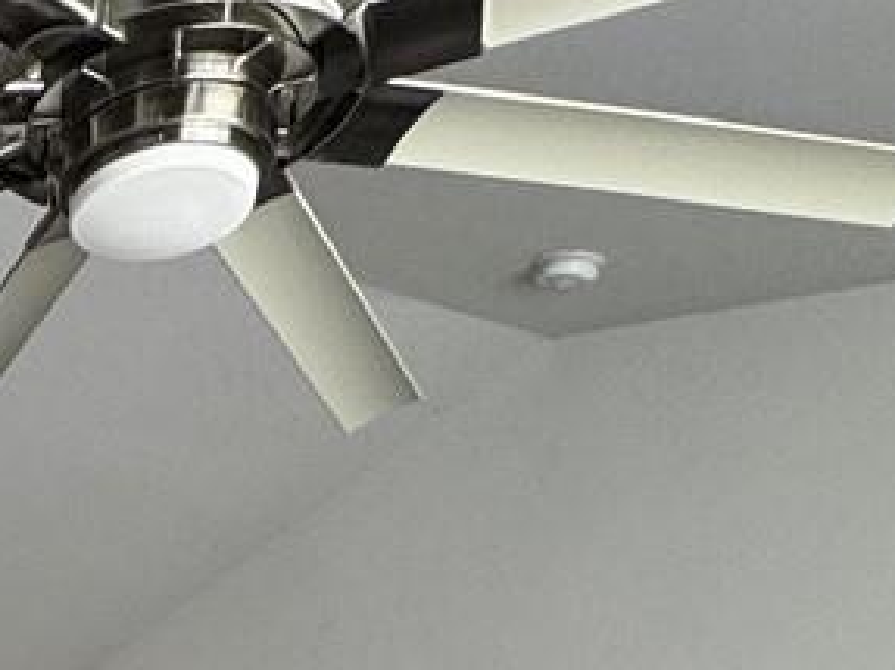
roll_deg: -1.9
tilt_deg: -10.1
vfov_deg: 13.6
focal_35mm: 78
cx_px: -655
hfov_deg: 19.6
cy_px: 1617
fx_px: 2016
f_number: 2.2
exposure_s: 1/120
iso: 64
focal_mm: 2.22
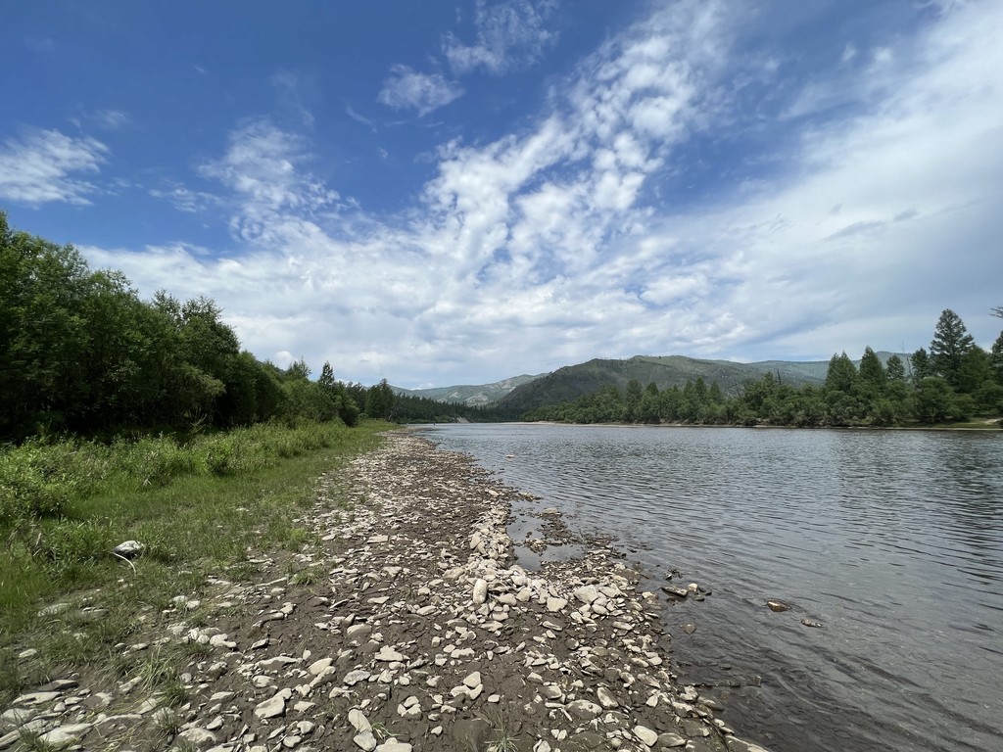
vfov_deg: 89.9
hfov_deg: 106.2
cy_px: 376
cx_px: 502
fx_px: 377
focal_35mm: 13
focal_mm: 1.57
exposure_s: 1/3040
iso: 32
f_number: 1.8
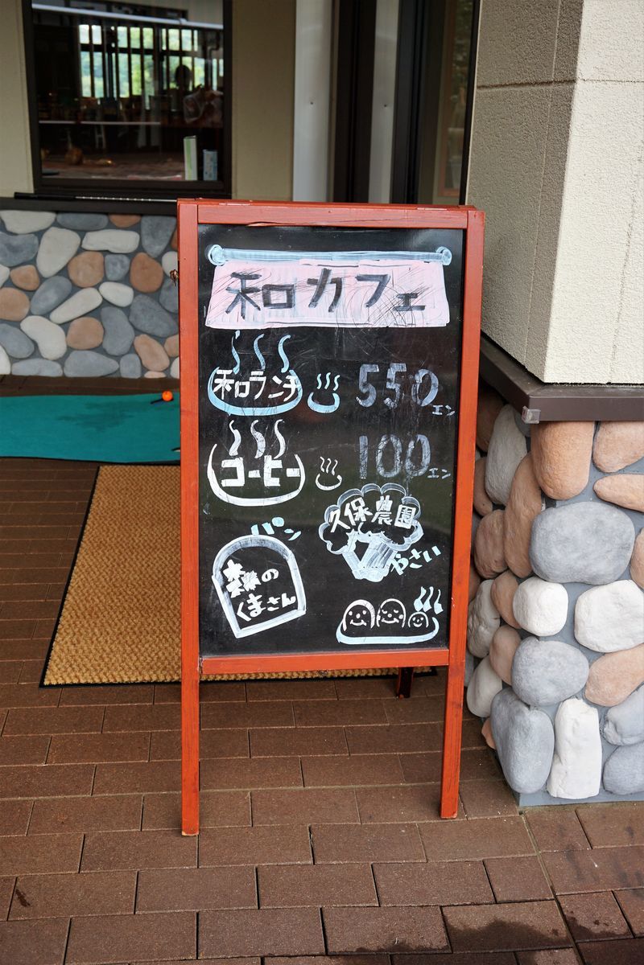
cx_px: 322
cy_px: 482
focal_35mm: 38
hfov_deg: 35.5
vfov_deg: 51.3
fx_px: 1006
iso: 200
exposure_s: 1/160
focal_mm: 25
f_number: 5
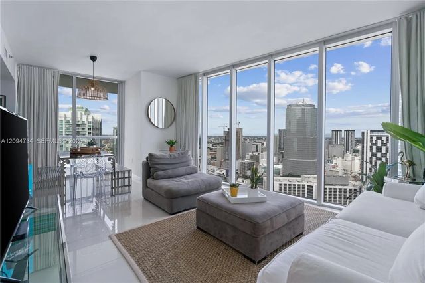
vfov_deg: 73.7
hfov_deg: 96.8
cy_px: 142
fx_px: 189
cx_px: 212
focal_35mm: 16
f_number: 8
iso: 400
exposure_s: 1/40
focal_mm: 16
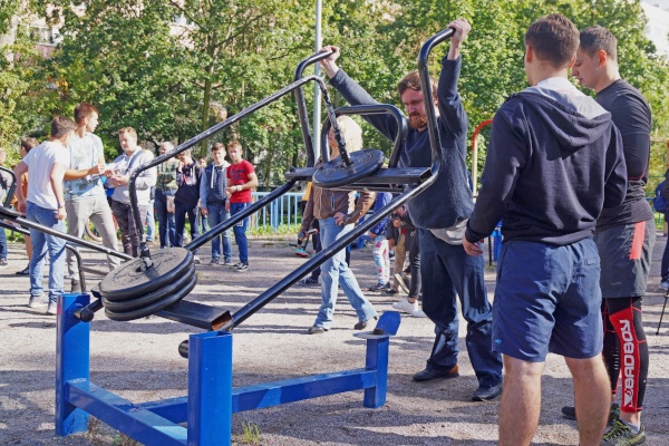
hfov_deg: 49.6
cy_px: 223
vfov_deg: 34.2
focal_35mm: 39
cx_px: 334
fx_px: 725
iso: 100
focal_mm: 26
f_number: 5
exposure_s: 1/320
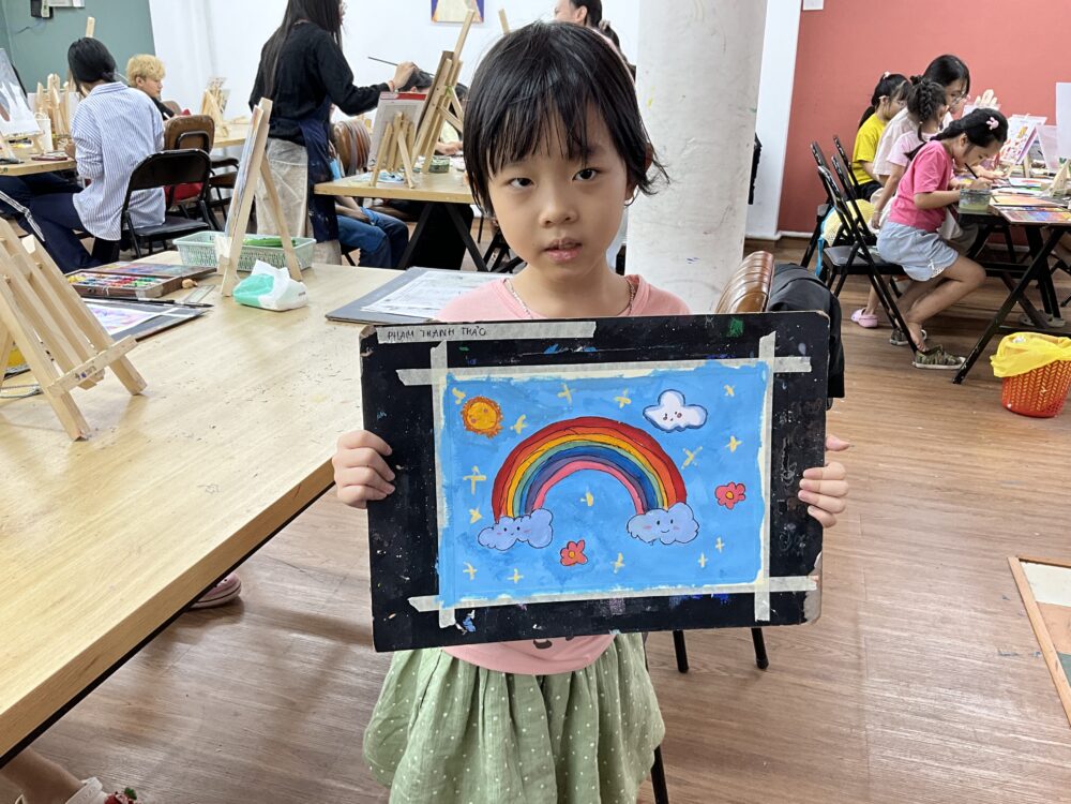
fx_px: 897
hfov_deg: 61.7
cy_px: 402
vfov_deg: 48.2
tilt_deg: -21.4
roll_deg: -0.1
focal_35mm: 29
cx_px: 536
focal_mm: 3
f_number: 1.8
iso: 40
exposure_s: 1/50
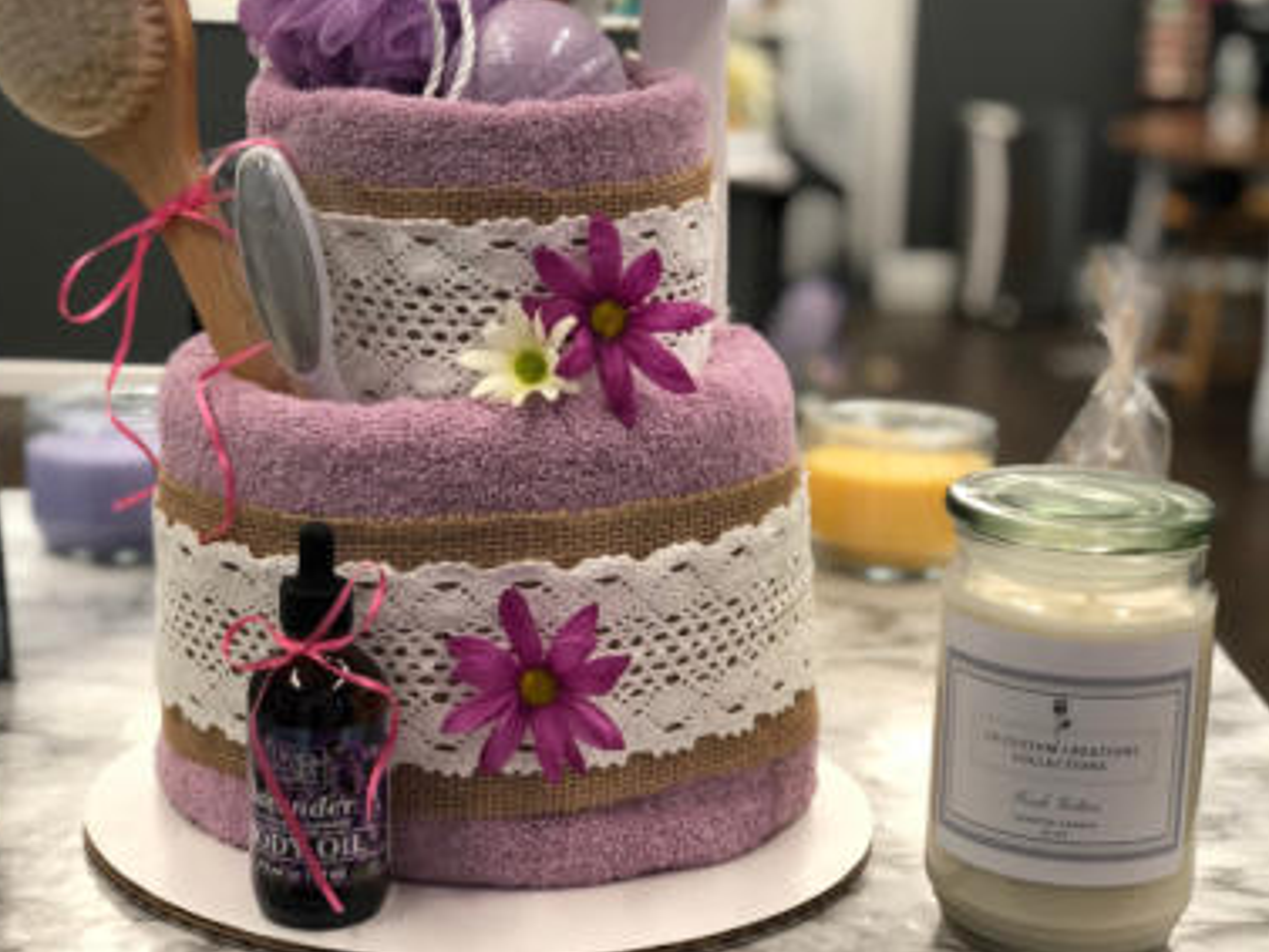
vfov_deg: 21.3
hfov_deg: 28.1
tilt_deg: -11.1
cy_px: 429
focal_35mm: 69
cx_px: 495
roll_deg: -1.1
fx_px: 2530
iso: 80
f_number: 2.4
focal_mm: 6
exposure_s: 1/40
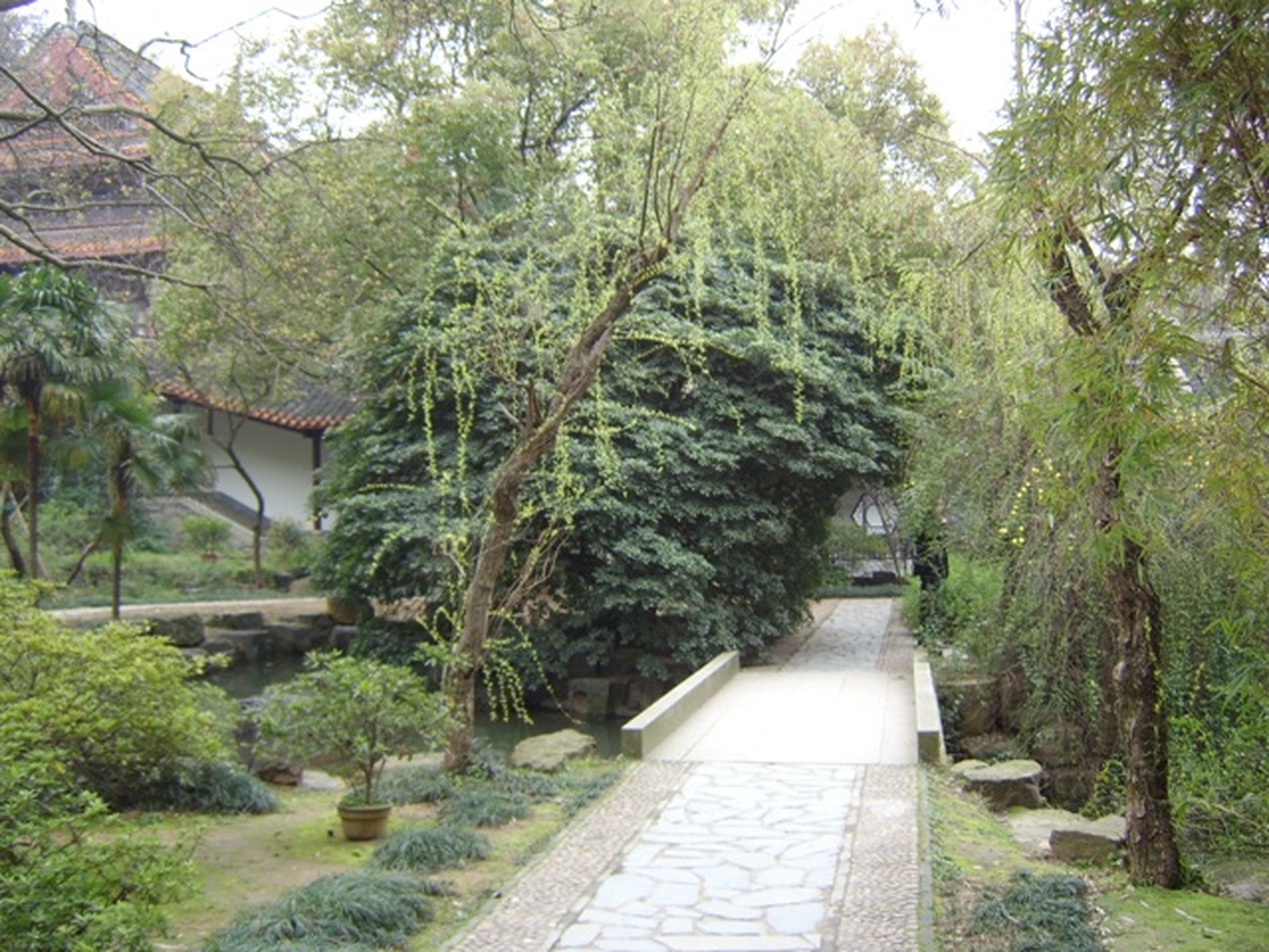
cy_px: 476
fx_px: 1136
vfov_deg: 45.4
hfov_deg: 58.4
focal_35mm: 31
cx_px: 634
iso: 100
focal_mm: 8.13
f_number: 2.7
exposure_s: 1/54
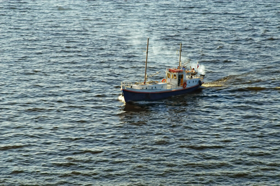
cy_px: 93
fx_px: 1225
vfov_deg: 8.7
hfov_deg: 13.0
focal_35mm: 158
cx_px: 140
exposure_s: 1/640
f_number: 6.3
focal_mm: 105
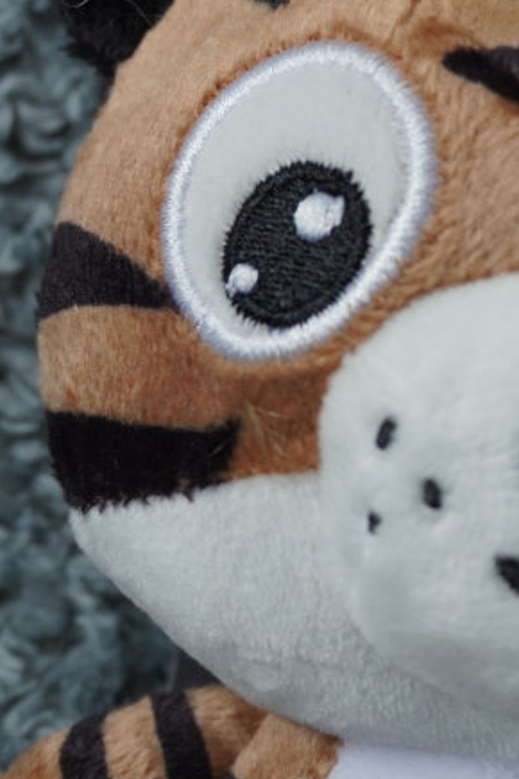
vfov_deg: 17.3
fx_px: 2552
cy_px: 308
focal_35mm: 118
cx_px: 528
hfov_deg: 11.5
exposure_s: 1/50
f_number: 6.3
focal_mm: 38
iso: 400
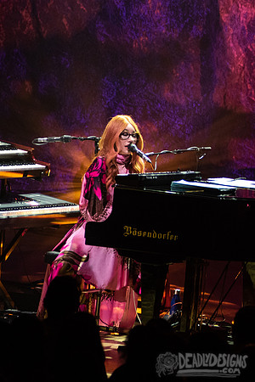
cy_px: 108
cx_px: 302
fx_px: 4871
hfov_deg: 3.0
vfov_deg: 4.5
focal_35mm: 459
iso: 2000
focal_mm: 200
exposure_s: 1/320
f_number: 3.2
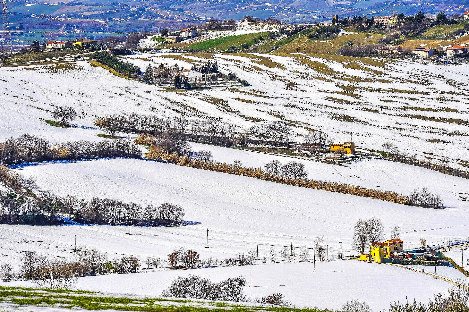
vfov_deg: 6.9
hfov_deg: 10.3
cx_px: 234
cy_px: 156
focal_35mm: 200
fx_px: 2604
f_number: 13
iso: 200
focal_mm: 200
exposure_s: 1/400
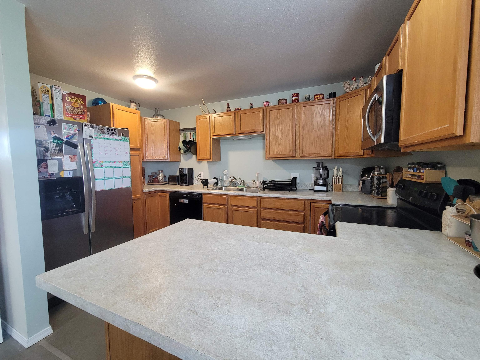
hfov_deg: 106.2
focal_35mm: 13
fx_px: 180
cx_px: 240
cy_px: 180
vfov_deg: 89.9
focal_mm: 2.2
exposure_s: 1/40
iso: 320
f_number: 2.2
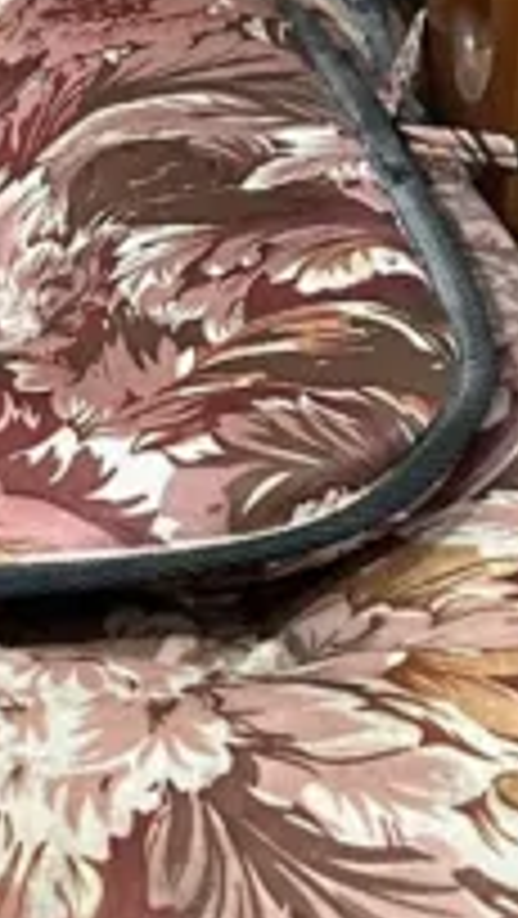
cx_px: -599
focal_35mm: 82
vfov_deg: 24.1
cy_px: -108
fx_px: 1999
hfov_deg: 12.5
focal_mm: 6.86
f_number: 1.78
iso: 500
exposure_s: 1/50
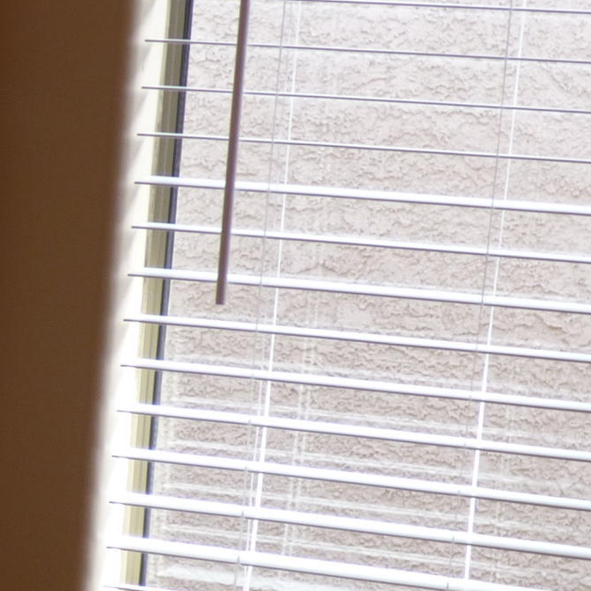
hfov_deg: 11.9
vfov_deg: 12.3
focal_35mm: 142
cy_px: 452
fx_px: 2743
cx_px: -193
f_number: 3.5
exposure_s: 1/80
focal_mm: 6.47
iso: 100
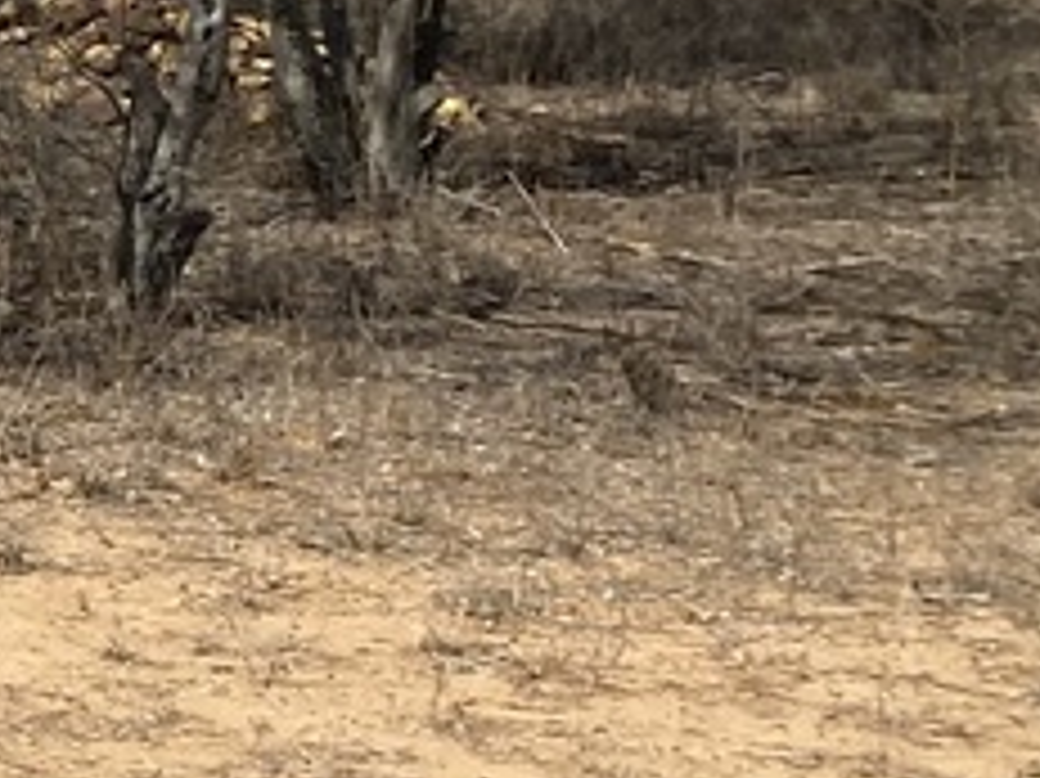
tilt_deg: -7.6
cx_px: -1972
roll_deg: +0.8
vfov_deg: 9.1
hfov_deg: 9.7
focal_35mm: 162
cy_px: 180
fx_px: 4865
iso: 32
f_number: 1.8
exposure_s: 1/3497
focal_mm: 4.25
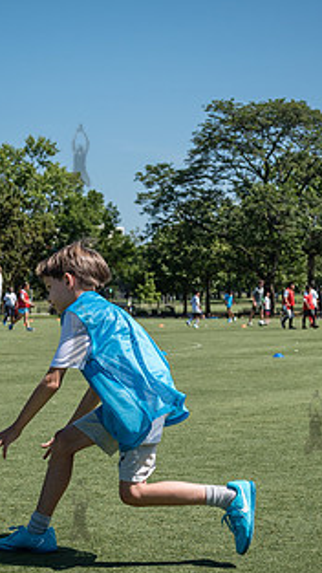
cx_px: 149
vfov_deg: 24.2
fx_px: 1336
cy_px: 306
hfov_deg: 13.7
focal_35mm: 88
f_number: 4
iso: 200
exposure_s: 1/2500
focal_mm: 34
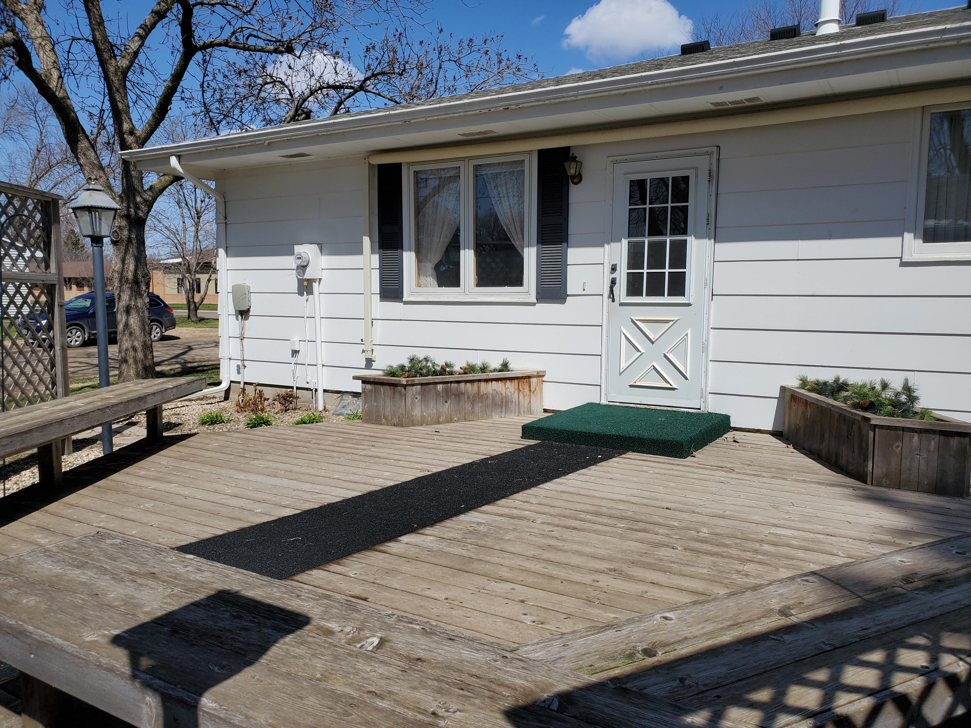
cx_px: 486
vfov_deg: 53.1
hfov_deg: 67.3
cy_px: 364
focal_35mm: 26
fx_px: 729
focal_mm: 4.3
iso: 50
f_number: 2.4
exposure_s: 1/2960
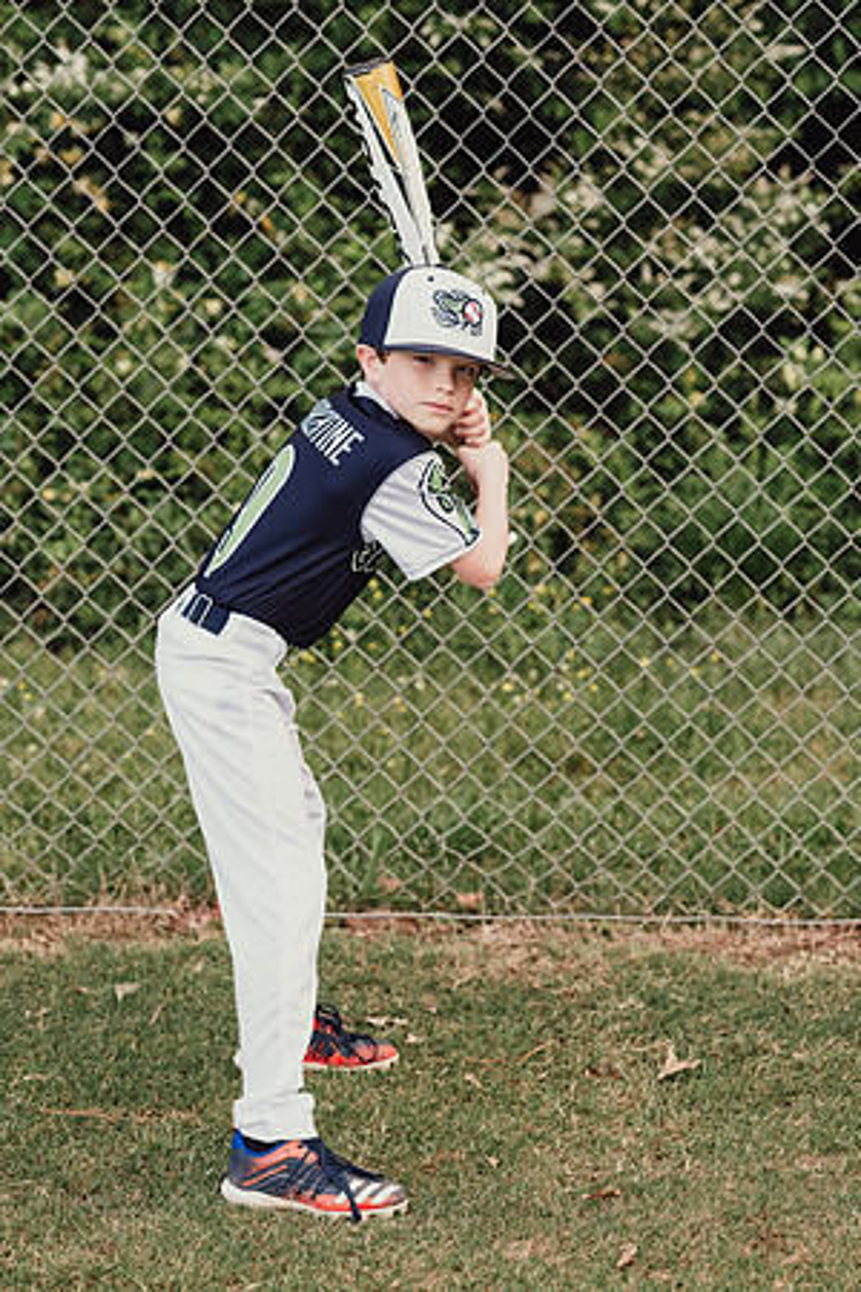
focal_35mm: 85
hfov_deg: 16.1
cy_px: 646
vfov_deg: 23.9
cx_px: 430
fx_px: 3049
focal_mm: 85
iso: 250
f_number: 4
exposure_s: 1/250
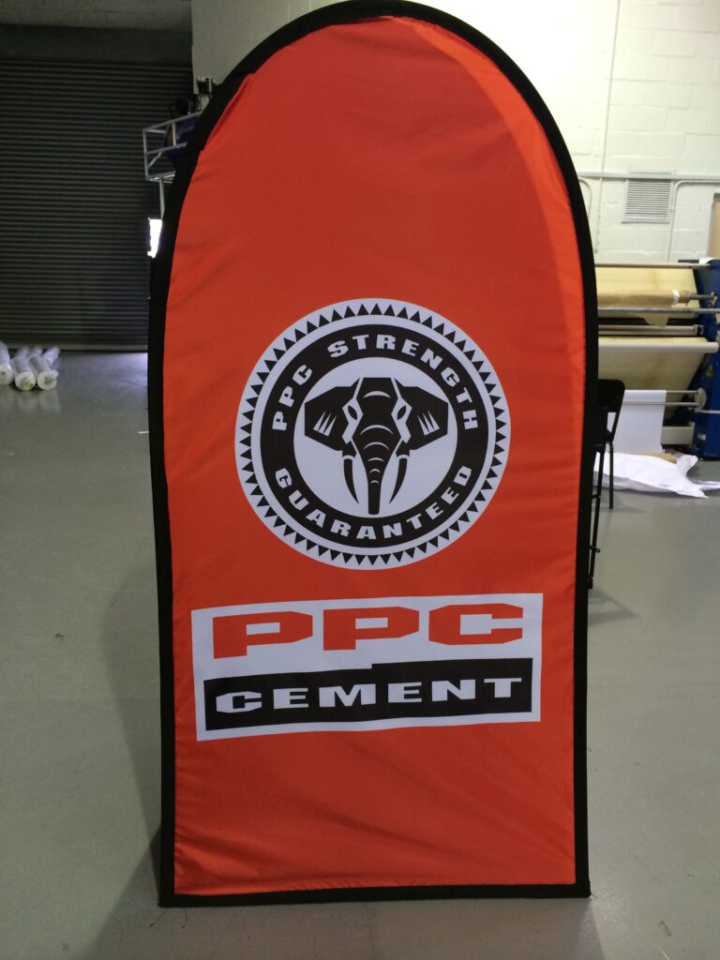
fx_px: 832
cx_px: 360
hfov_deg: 46.8
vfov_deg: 60.0
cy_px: 480
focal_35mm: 30
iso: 200
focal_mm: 4.12
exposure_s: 1/33
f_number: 2.2
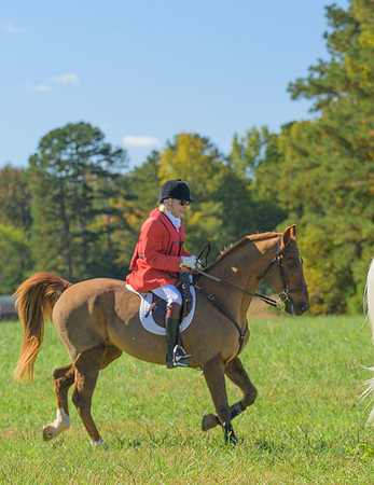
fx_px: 3032
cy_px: 271
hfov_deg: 7.1
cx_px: 269
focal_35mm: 214
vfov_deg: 9.1
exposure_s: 1/800
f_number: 4
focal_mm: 100
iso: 200
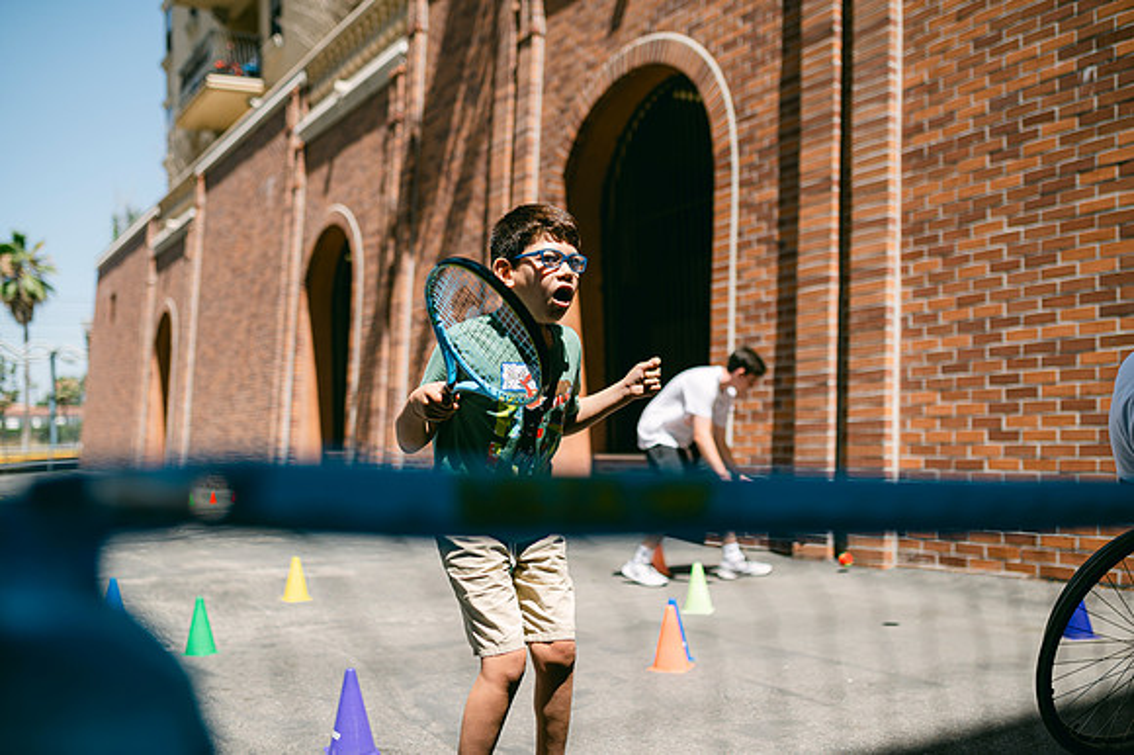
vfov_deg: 37.8
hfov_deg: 54.5
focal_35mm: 35
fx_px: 1102
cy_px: 378
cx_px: 567
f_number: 2
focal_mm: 35
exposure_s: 1/3200
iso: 100
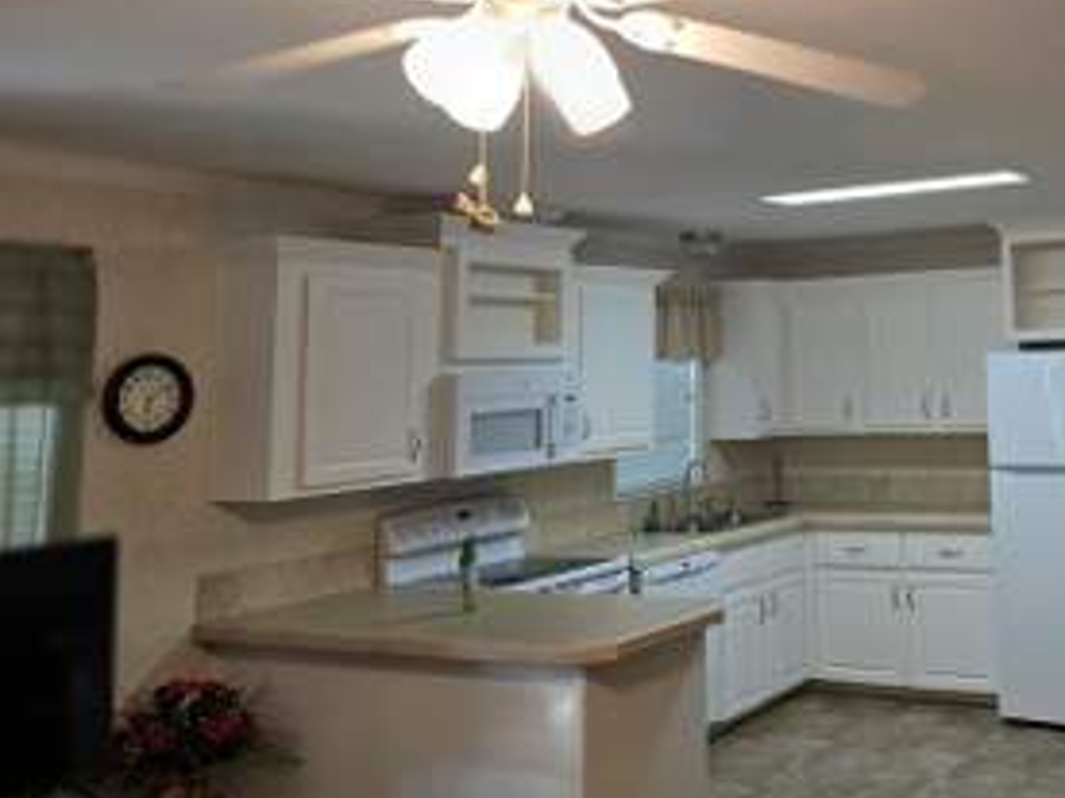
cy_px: 208
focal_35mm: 40
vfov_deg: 35.2
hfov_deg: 44.3
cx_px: 864
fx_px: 1231
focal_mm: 6.3
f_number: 1.7
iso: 160
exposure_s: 1/120
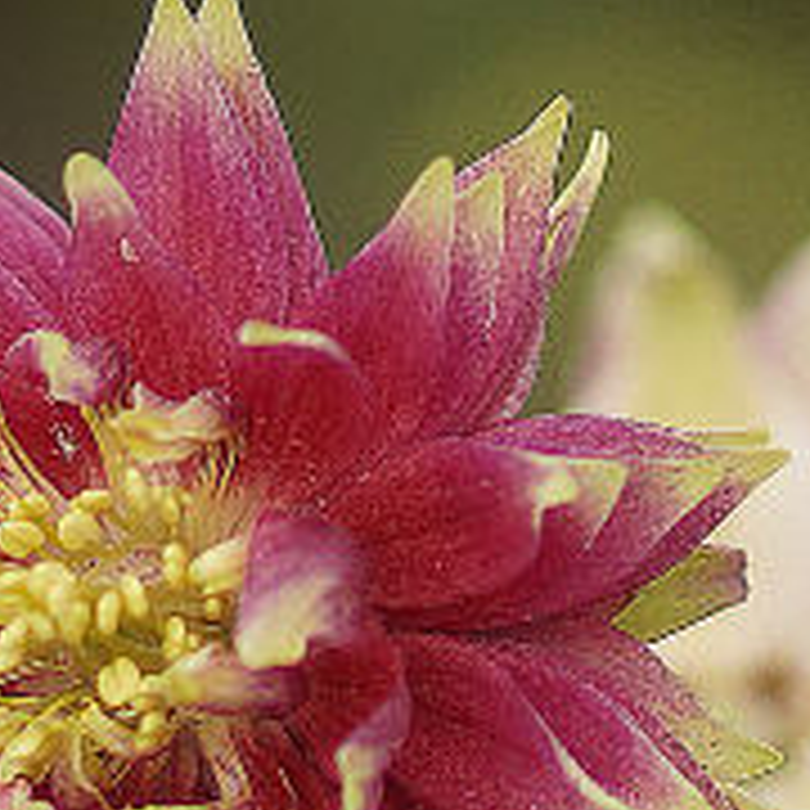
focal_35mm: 852
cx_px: 711
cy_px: 1566
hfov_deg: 2.1
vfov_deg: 2.1
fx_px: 22556
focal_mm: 100
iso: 100
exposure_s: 1/1000
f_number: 2.8
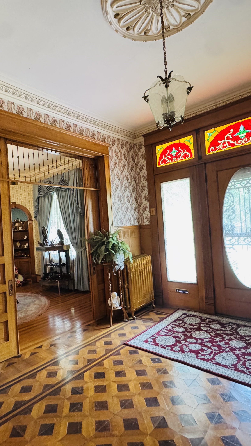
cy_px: 228
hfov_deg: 52.8
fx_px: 248
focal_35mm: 21
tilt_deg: +0.8
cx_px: 90
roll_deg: +4.7
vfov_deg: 83.8
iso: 640
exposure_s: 1/60
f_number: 2.2
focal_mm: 2.22
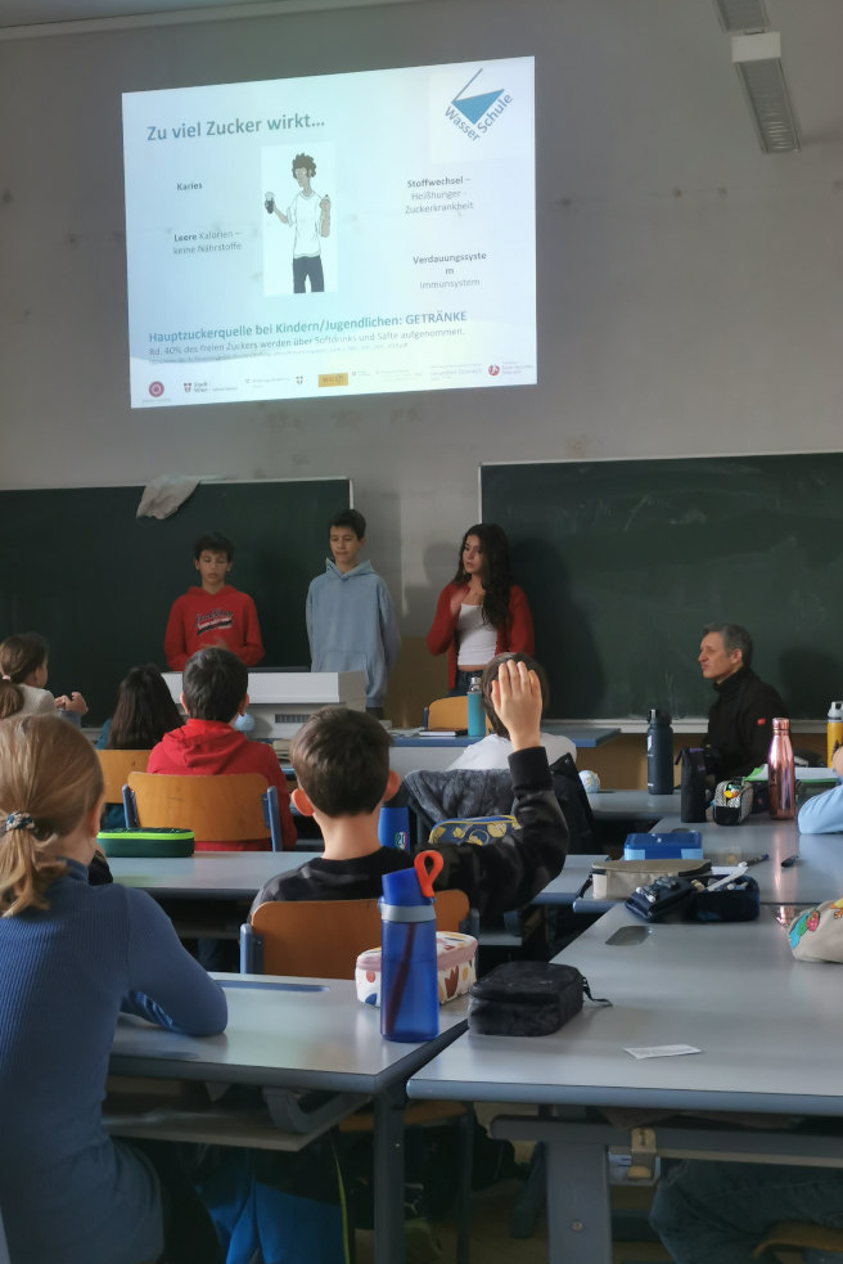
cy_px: 626
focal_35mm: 55
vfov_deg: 36.2
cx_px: 389
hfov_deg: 24.6
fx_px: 1930
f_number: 1.8
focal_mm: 5.58
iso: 160
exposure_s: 1/50
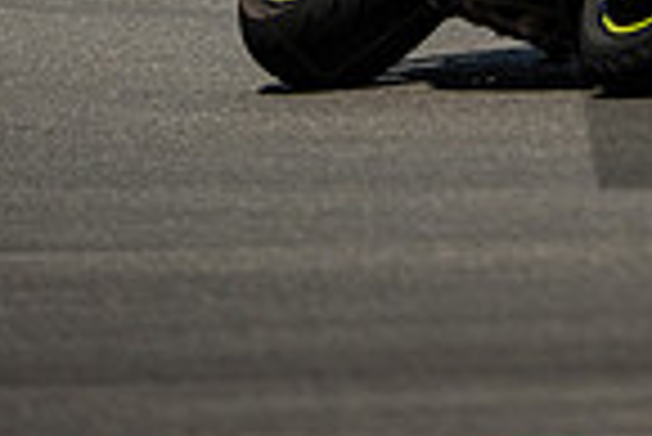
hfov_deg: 1.7
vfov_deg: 1.1
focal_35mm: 1198
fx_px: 21718
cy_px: -357
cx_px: 665
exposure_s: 1/2000
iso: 1250
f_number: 2
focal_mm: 200
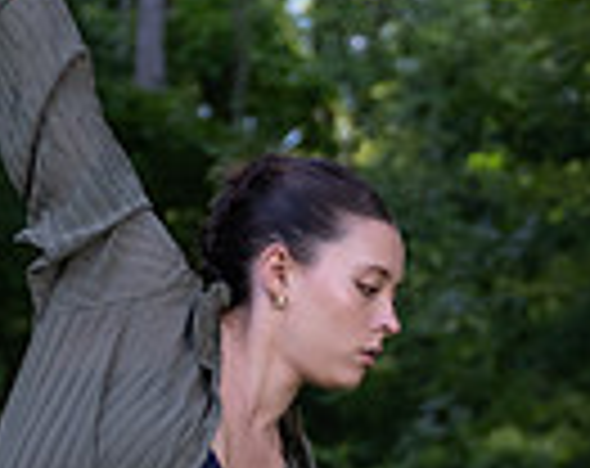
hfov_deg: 7.0
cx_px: 358
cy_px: 854
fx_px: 4823
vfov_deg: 5.5
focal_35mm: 277
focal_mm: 48
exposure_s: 1/1250
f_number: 2.8
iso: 400
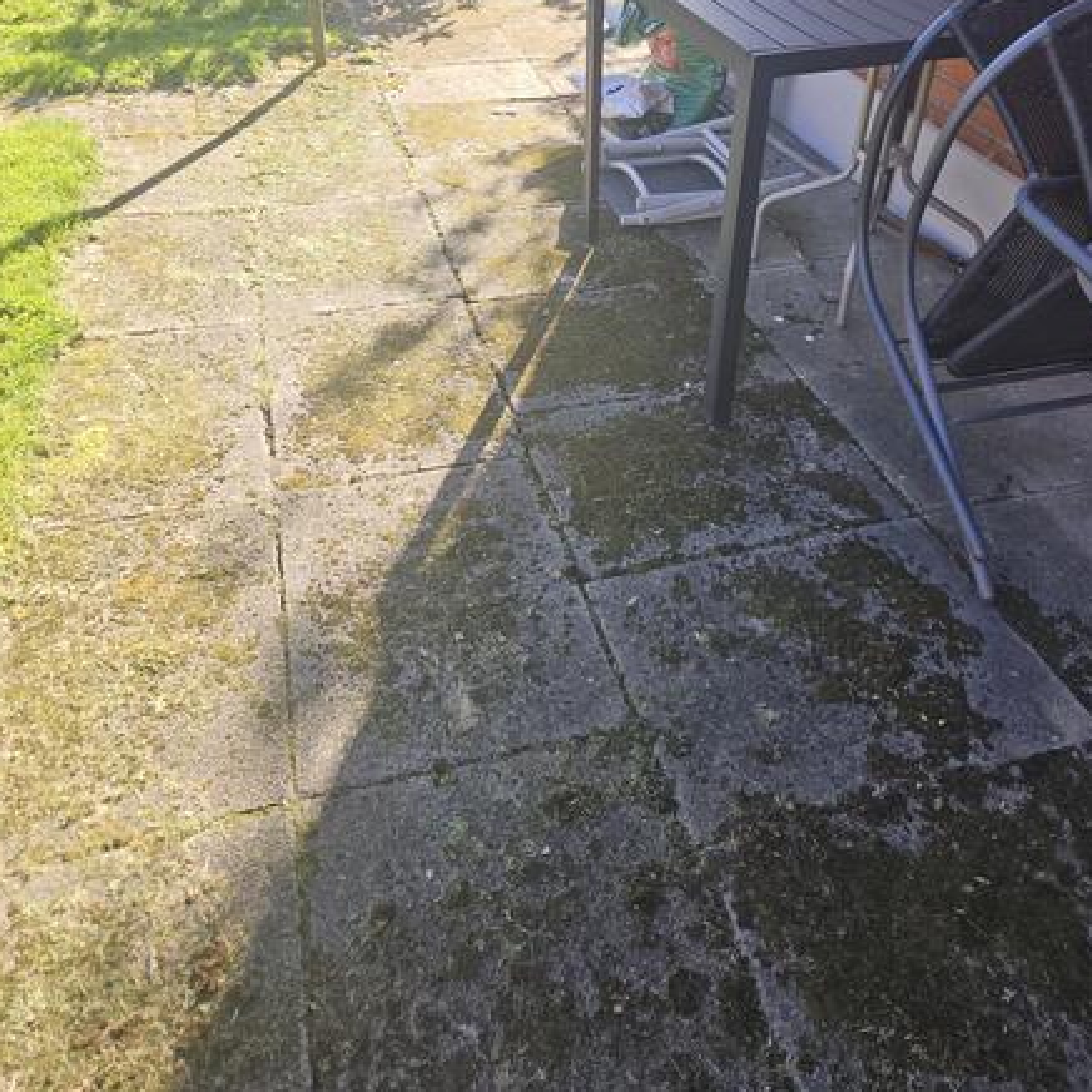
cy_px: 368
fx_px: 999
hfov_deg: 57.3
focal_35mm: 28
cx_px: 549
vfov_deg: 56.1
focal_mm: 5.4
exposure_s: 1/215
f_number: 1.8
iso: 25
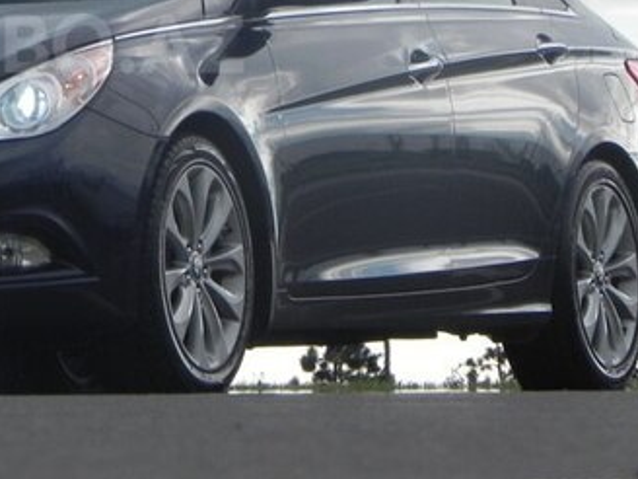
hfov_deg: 4.6
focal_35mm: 426
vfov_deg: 3.5
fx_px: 7852
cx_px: 45
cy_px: 44
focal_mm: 37.7
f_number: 7.1
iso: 160
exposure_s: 1/372
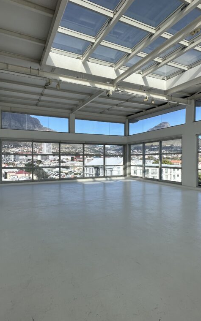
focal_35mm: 20
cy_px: 162
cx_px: 92
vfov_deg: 85.1
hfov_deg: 59.6
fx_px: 175
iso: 40
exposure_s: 1/882
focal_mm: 2.22
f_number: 2.2
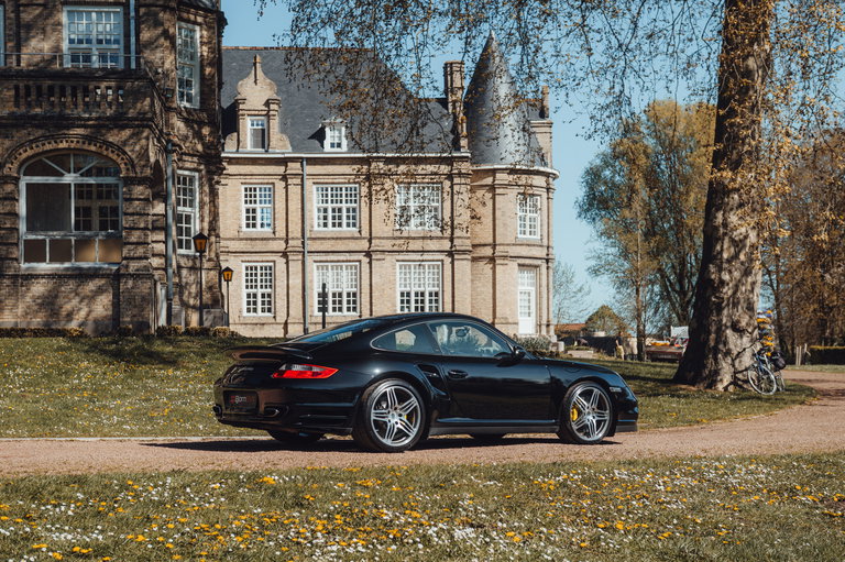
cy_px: 281
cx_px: 422
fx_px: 1290
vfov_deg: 24.6
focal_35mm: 55
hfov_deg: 36.3
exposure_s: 1/250
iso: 100
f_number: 4.5
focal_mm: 55
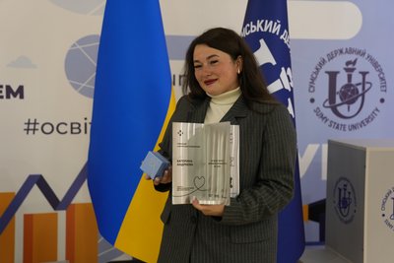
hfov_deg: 39.6
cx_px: 197
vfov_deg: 27.0
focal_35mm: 50
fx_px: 547
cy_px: 132
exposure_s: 1/125
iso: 1000
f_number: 2.8
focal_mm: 50
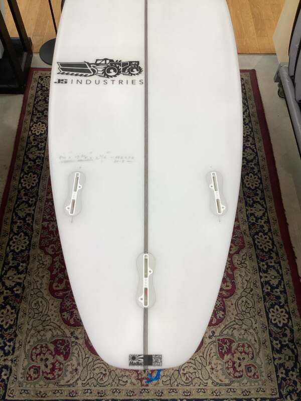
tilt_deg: -60.4
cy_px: 200
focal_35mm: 31
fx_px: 359
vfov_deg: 58.4
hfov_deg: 45.4
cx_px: 150
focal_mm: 3.3
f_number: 2.4
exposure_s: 1/100
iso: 64
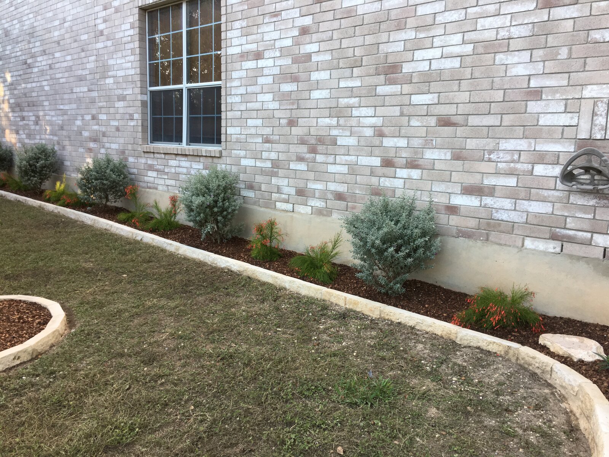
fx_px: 510
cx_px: 304
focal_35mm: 29
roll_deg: -2.4
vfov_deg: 48.2
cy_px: 228
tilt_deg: -9.4
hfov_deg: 61.7
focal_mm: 4.15
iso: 40
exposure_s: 1/120
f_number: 2.2
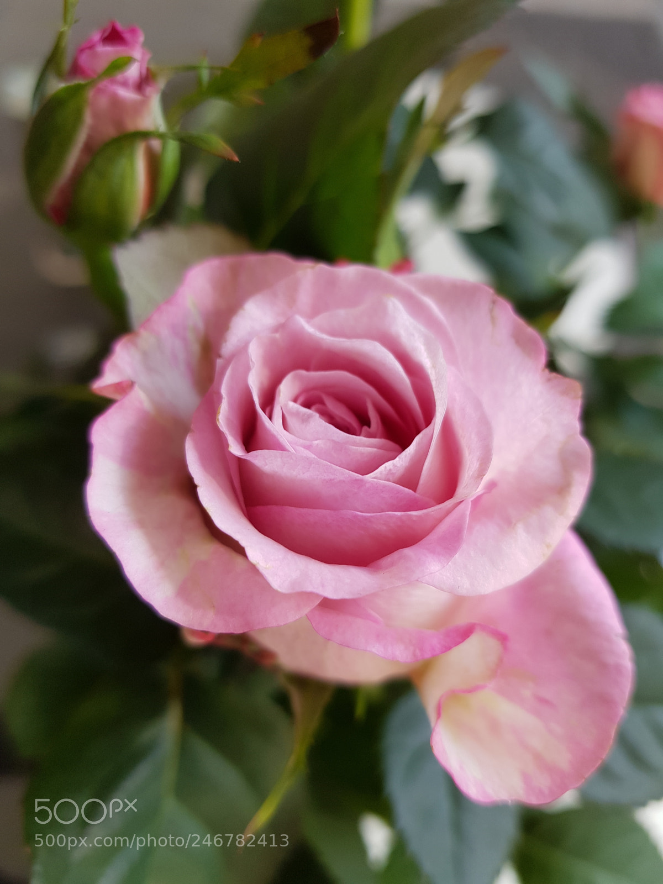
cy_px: 442
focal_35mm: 26
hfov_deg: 53.1
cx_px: 332
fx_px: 664
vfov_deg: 67.3
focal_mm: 4.2
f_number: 1.7
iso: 64
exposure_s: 1/100
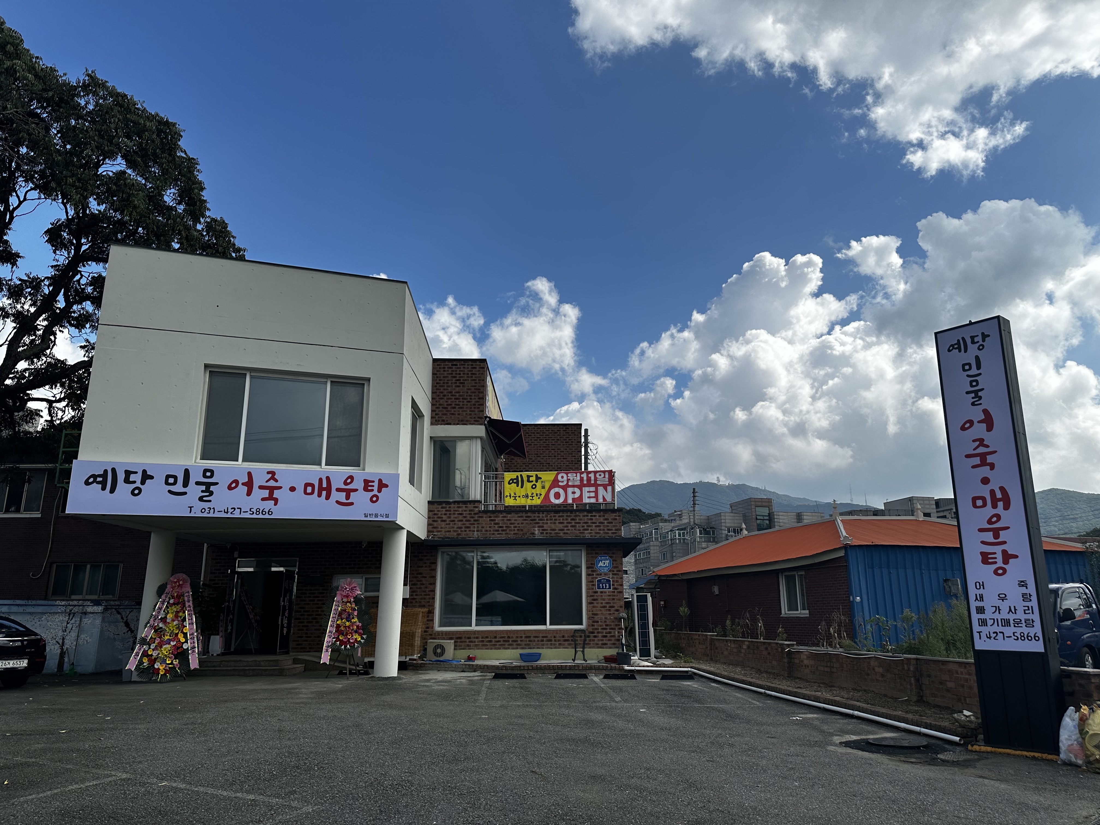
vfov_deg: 56.8
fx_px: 763
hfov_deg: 71.6
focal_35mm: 24
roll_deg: +0.5
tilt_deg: +15.0
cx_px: 550
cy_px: 412
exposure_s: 1/6623
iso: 80
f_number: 1.78
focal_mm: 6.86
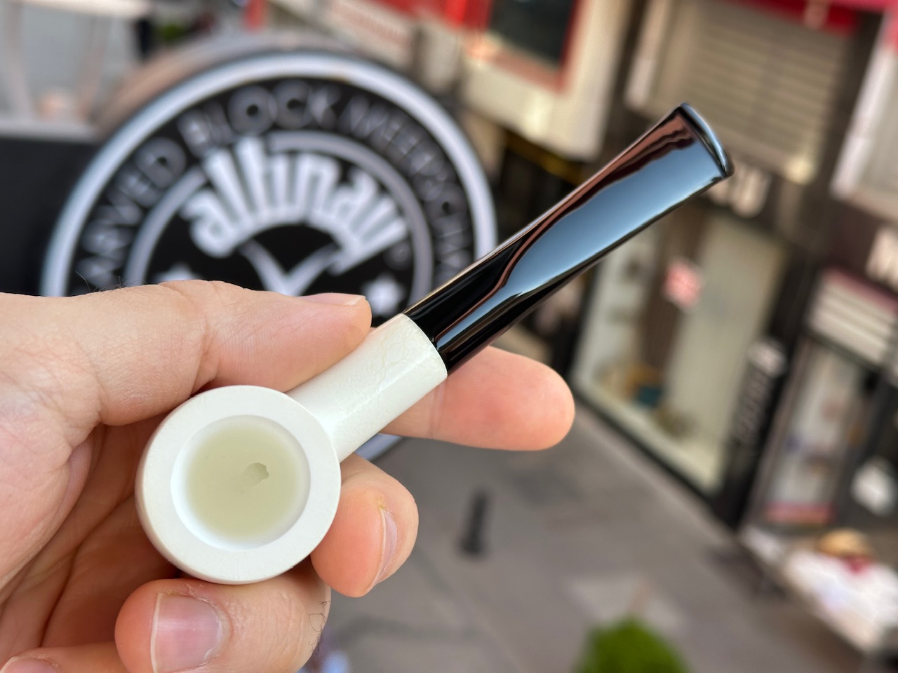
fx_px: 1245
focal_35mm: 48
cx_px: 449
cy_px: 336
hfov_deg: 39.7
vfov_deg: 30.3
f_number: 1.78
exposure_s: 1/538
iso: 64
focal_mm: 6.86
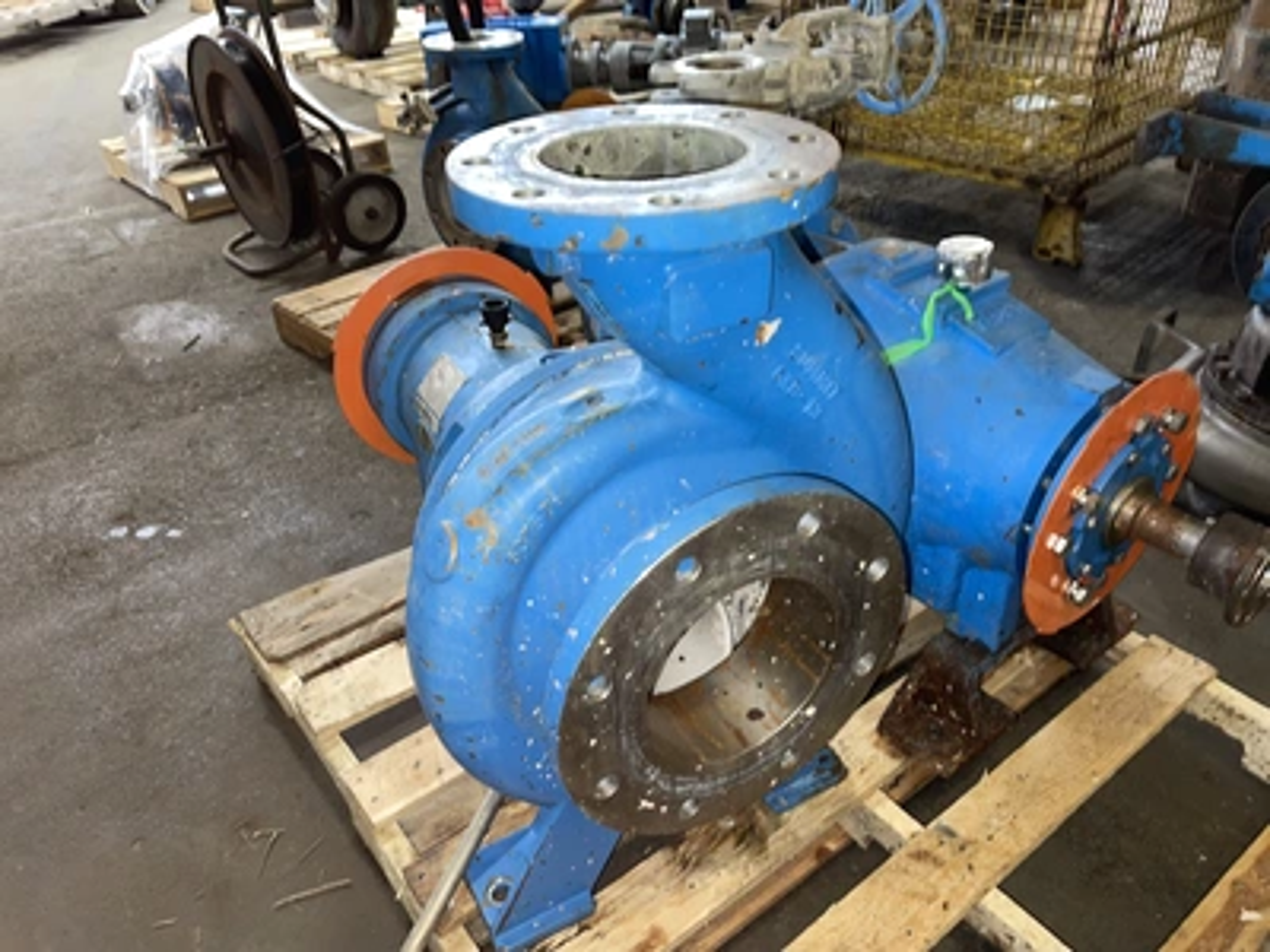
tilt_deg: -35.4
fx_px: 954
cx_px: 635
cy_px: 476
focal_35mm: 26
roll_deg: +2.9
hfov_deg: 67.3
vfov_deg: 53.1
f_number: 1.6
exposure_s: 1/17
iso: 50
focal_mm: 5.1
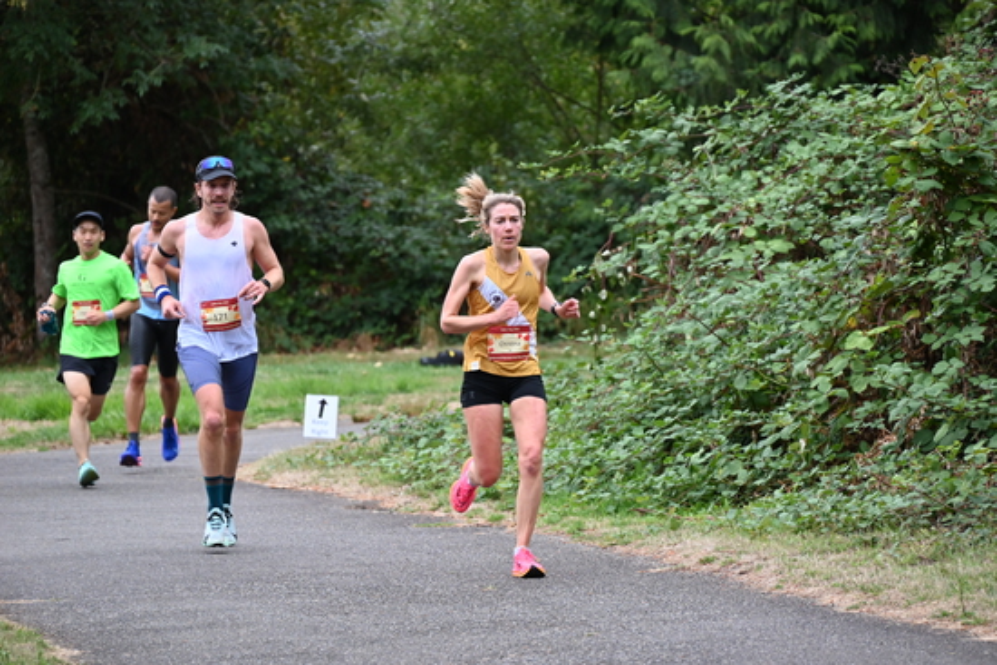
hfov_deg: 10.3
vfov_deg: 6.9
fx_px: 5540
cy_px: 332
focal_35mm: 200
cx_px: 498
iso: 1600
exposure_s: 1/250
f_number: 6.3
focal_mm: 200
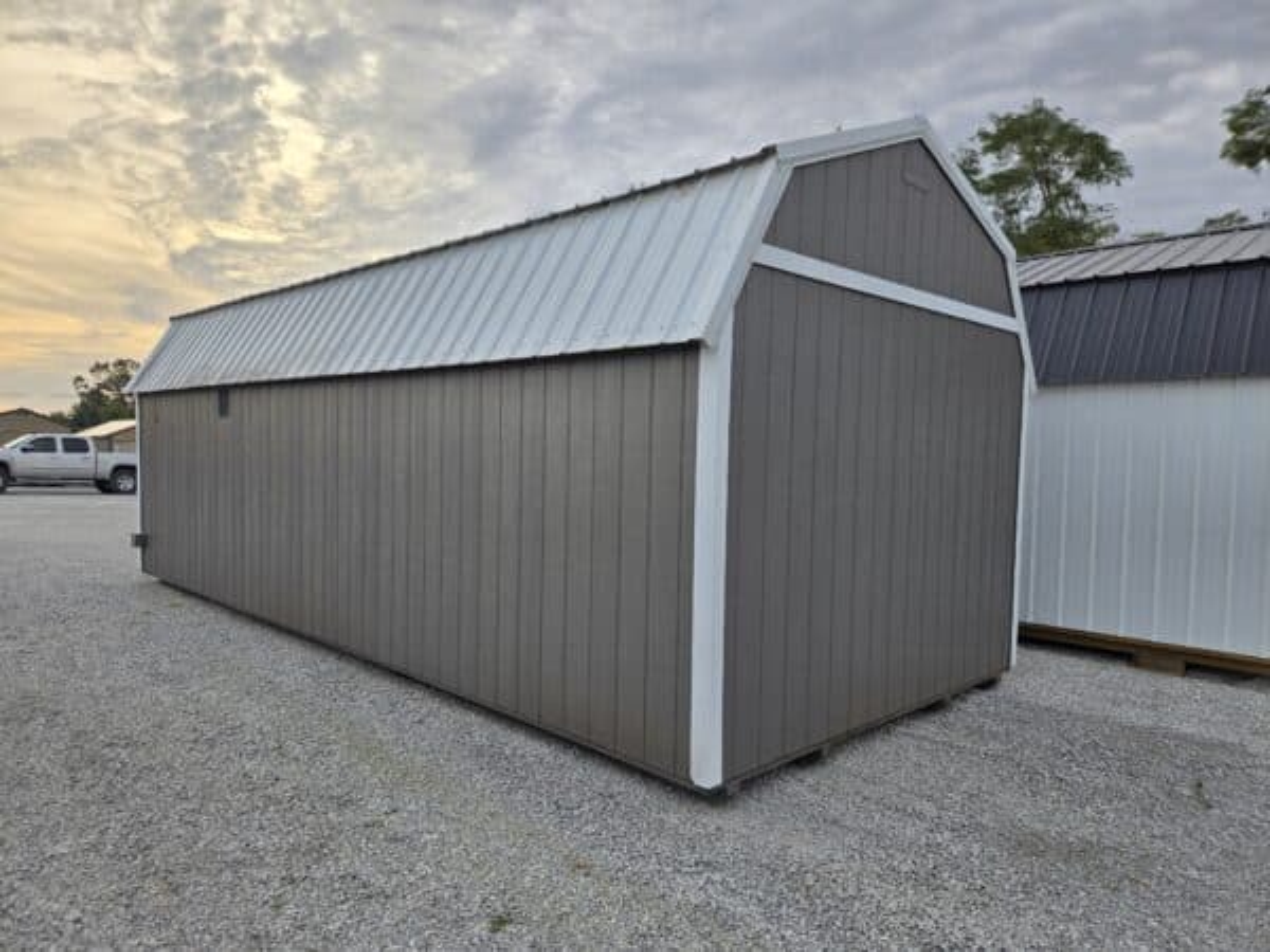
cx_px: 635
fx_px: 844
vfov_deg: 58.9
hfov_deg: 73.9
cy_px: 476
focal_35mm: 23
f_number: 1.8
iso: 25
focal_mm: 5.4
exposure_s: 1/536
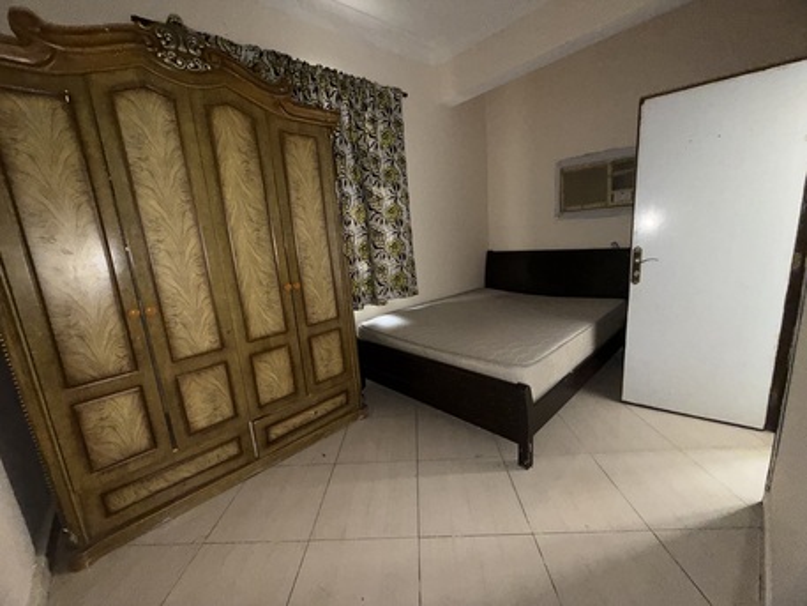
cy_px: 303
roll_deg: +5.0
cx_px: 404
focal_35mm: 14
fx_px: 326
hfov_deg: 102.0
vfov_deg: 85.7
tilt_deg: -11.3
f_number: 2.2
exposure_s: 1/46
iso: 320
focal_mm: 2.22
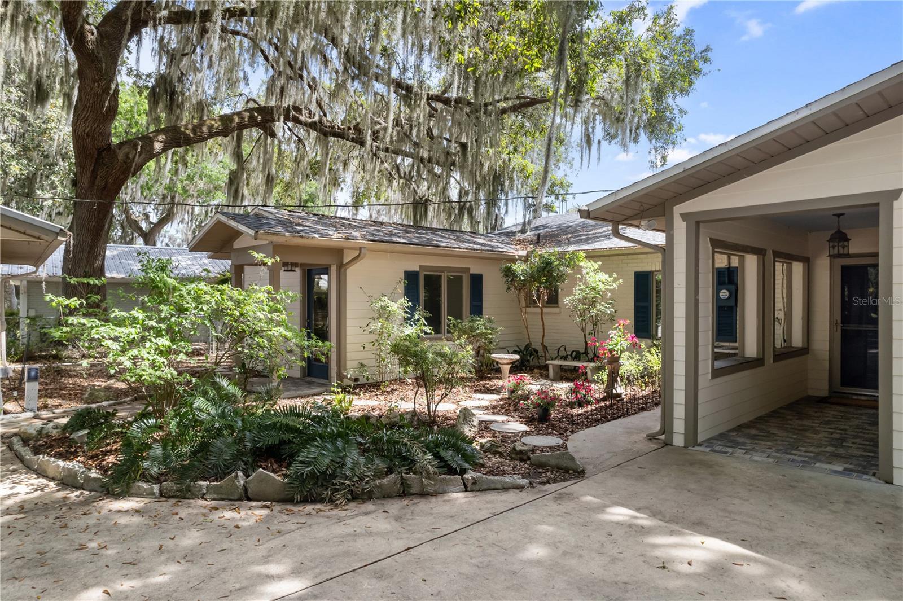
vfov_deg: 57.2
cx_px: 452
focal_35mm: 22
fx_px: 552
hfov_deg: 78.6
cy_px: 300
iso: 120
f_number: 2.8
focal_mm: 8.38
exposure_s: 1/500
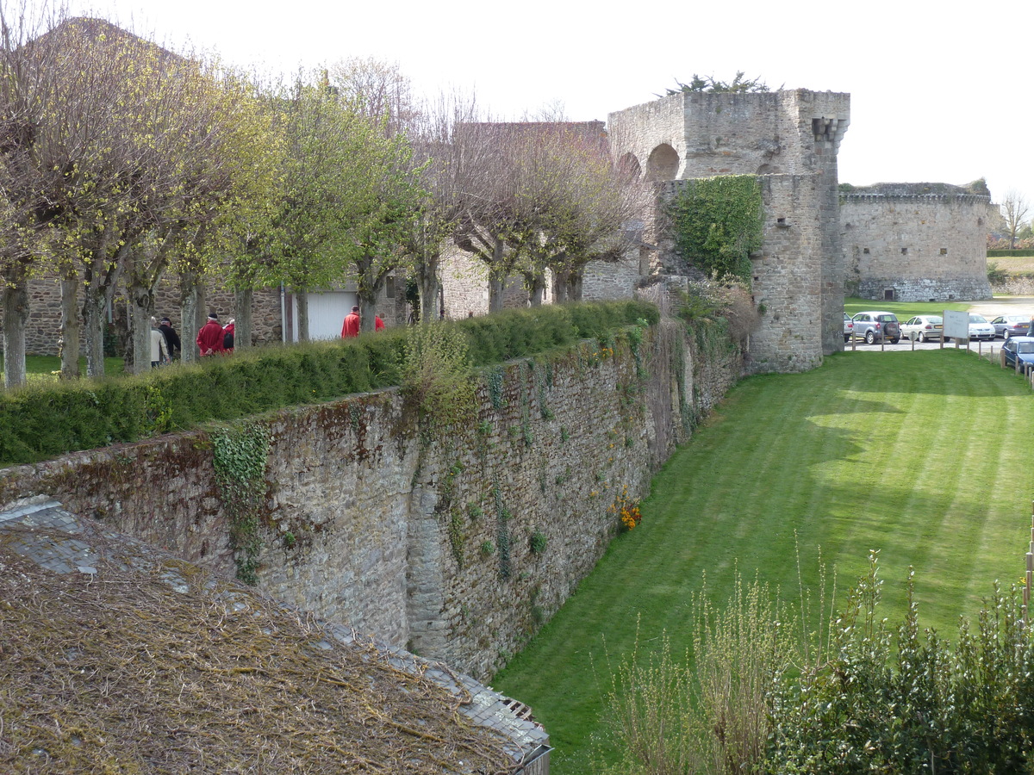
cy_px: 388
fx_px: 1553
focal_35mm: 52
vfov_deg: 28.0
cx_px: 517
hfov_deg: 36.8
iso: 80
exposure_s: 1/200
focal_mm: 8.5
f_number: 3.8
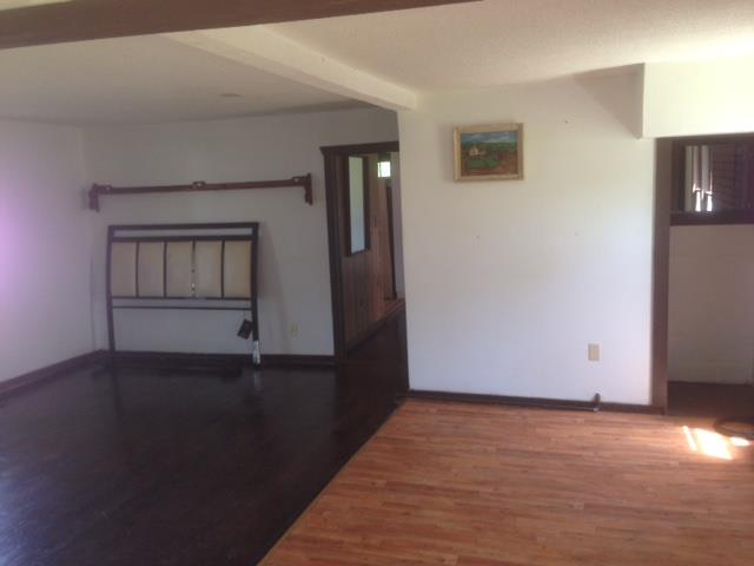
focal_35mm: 33
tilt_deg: -7.1
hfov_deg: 55.4
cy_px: 283
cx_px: 377
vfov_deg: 42.9
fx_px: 719
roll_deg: +2.8
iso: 50
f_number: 2.4
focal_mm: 4.12
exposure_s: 1/24
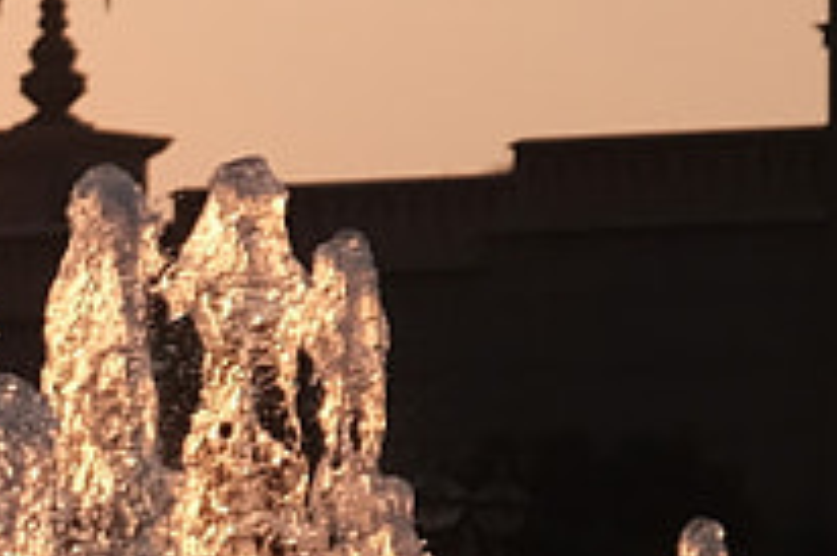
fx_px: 14961
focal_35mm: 644
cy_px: 800
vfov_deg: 2.1
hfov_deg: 3.2
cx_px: -1329
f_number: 2.8
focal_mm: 55
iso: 250
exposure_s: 1/1000
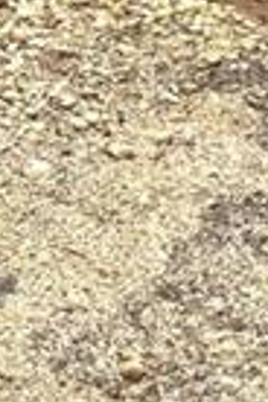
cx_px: -71
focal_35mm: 191
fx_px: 2133
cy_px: -376
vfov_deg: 10.0
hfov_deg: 7.1
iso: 25
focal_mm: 3.3
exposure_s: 1/1034
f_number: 2.4
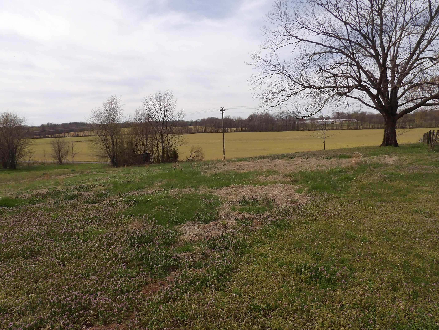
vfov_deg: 53.1
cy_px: 166
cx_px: 212
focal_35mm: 26
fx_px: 330
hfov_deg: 67.3
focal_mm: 4.3
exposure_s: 1/767
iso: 100
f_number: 4.6
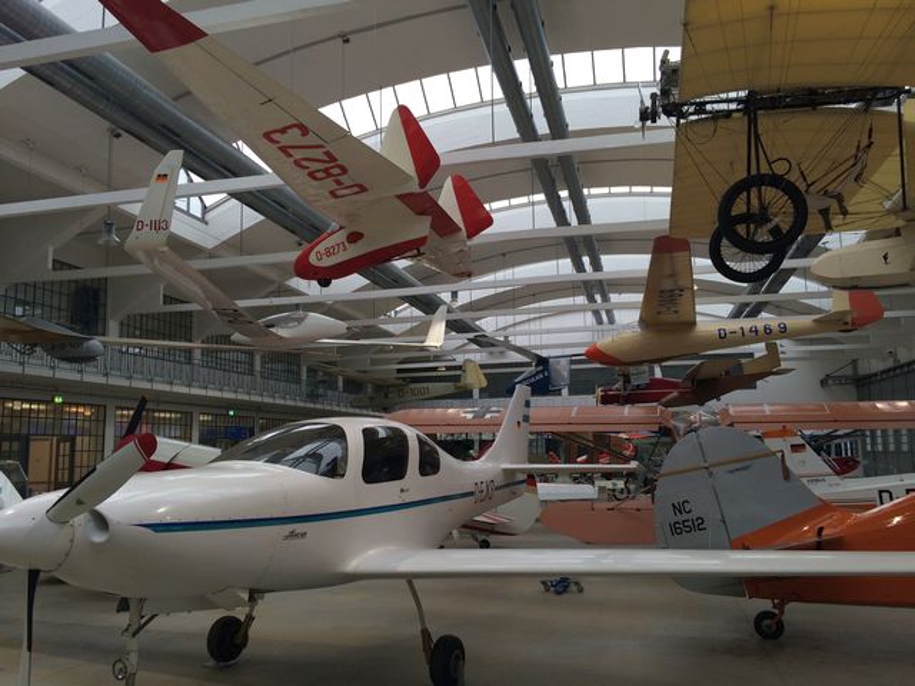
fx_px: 767
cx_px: 458
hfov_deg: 61.7
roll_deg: +0.9
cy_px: 343
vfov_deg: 48.2
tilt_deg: +8.3
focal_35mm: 29
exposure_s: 1/60
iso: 40
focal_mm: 4.15
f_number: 2.2
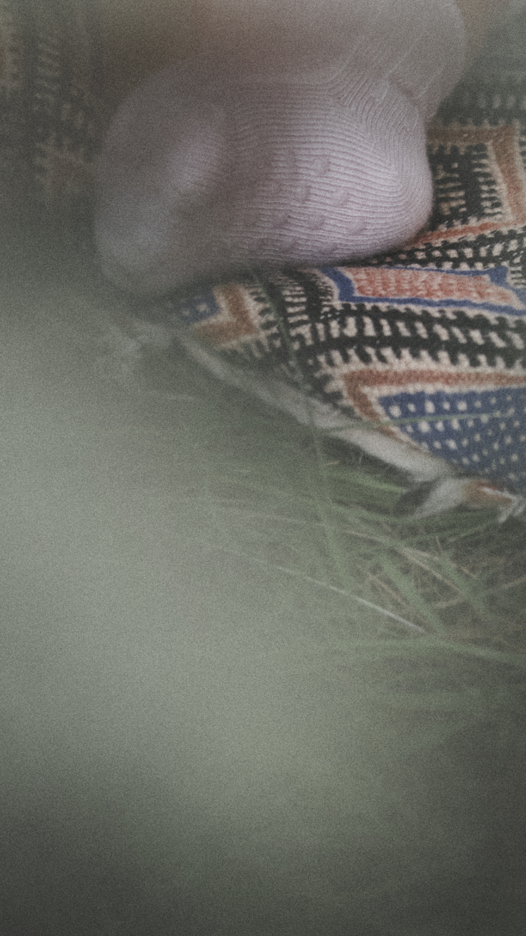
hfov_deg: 2.3
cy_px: -513
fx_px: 13017
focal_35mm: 525
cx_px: 940
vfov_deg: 4.1
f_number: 5
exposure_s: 1/250
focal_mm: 155
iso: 250
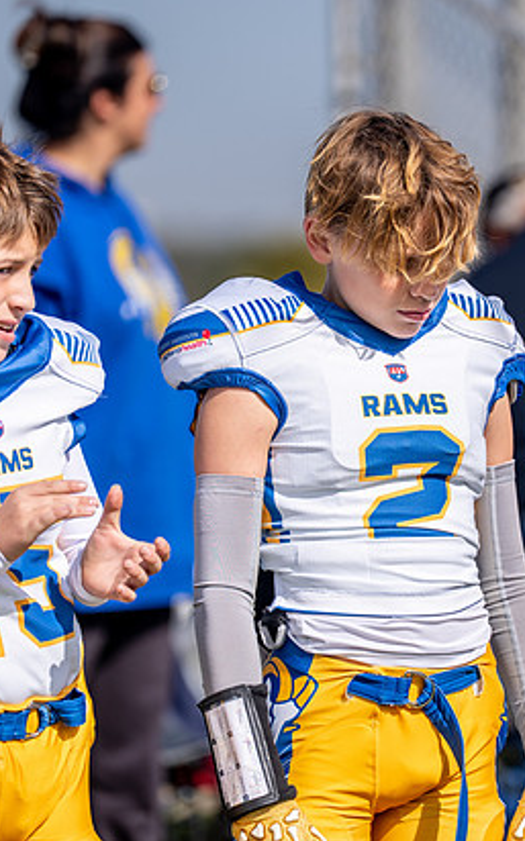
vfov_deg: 6.4
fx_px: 7519
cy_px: 406
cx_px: 380
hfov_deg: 4.0
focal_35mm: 328
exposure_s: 1/4000
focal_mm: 200
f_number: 2.8
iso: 100
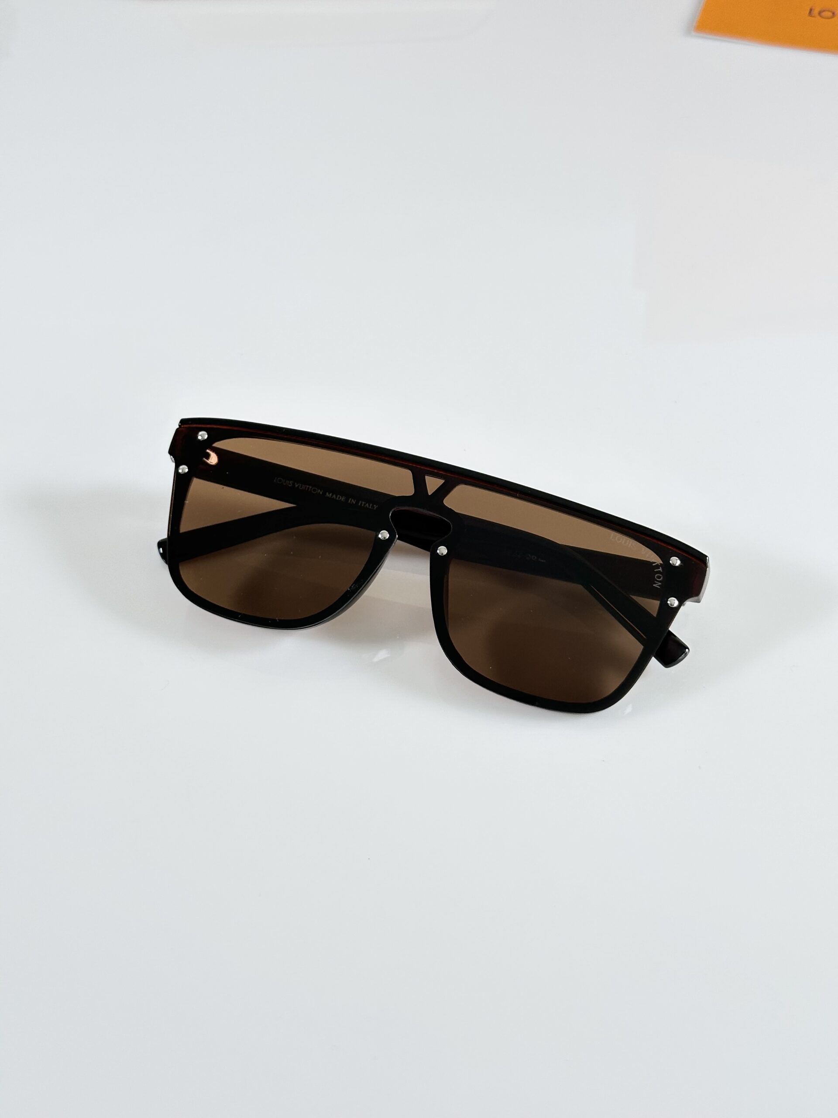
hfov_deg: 30.3
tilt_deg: -48.6
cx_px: 419
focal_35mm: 48
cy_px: 559
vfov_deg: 39.7
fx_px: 1549
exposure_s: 1/121
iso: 80
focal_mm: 6.86
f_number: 1.78
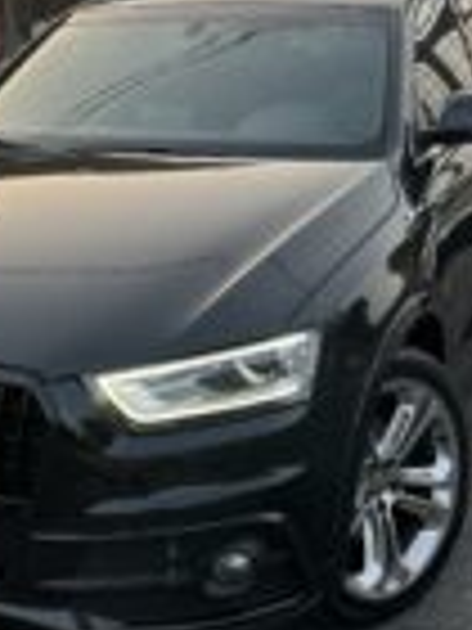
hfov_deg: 22.9
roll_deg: +0.5
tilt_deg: -9.7
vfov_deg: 30.0
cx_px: 202
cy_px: 196
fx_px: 1164
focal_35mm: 64
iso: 80
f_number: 1.78
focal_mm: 6.86
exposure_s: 1/347
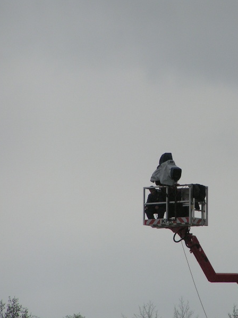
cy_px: 159
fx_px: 4664
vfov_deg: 3.9
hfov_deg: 2.9
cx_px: 181
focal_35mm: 509
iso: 50
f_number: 4.5
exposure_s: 1/640
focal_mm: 58
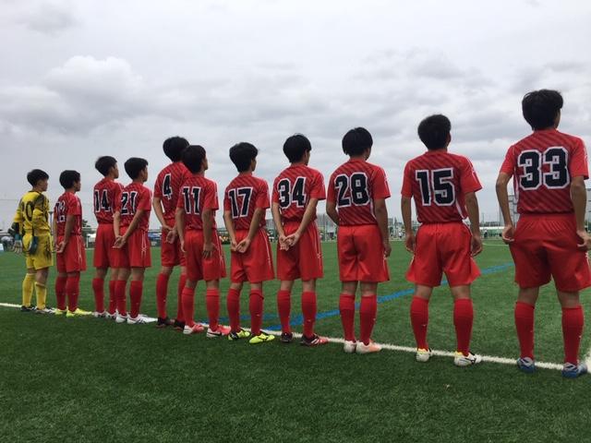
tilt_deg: +4.2
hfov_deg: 61.7
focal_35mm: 29
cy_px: 222
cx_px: 296
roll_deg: +1.0
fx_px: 495
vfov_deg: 48.2
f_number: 2.2
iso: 25
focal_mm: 4.2
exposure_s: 1/427
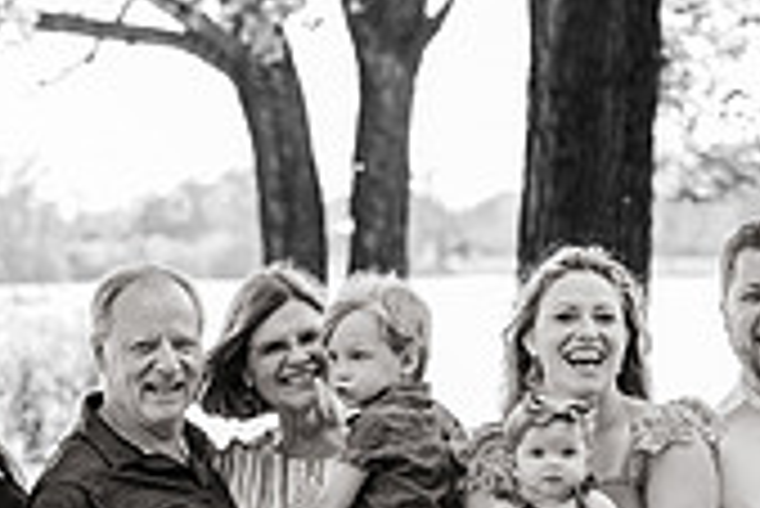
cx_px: 162
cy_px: 674
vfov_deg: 6.8
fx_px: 4205
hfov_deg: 10.3
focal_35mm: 199
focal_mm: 58
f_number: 2.8
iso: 200
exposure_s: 1/500
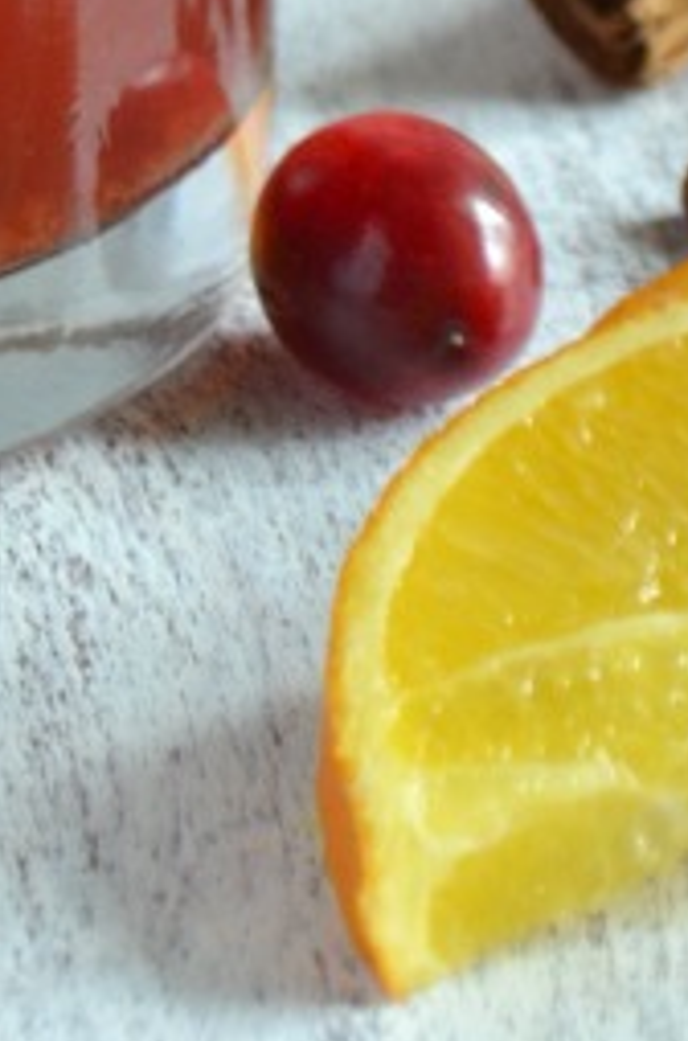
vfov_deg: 6.9
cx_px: -520
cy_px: -1018
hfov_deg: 4.6
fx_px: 8387
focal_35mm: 291
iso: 800
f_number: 5.6
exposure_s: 1/25
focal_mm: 48
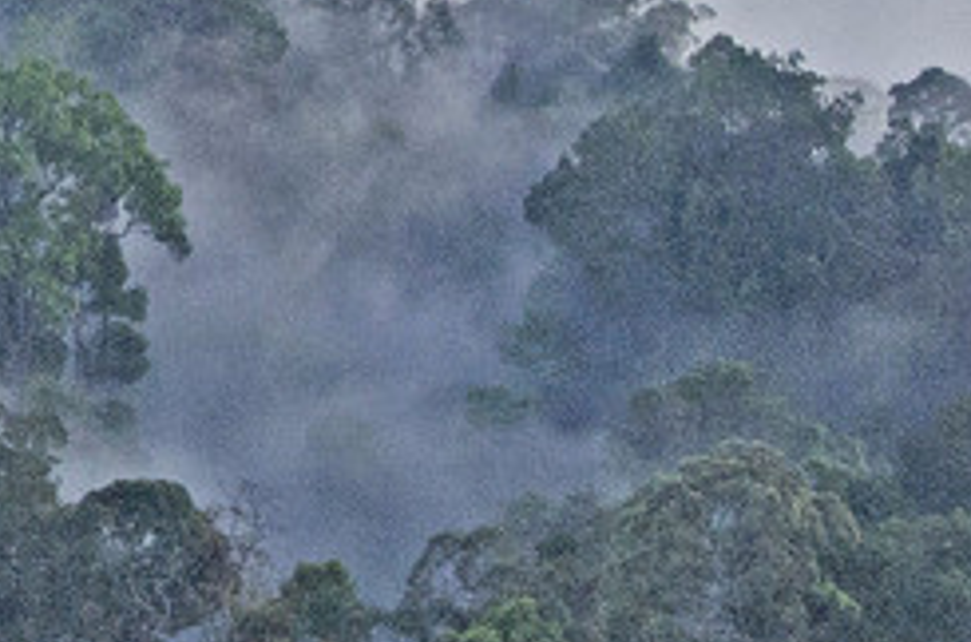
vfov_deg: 7.1
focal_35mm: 192
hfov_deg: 10.5
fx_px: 5165
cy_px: -28
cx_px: -309
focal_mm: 26
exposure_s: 1/80
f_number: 18
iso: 1000
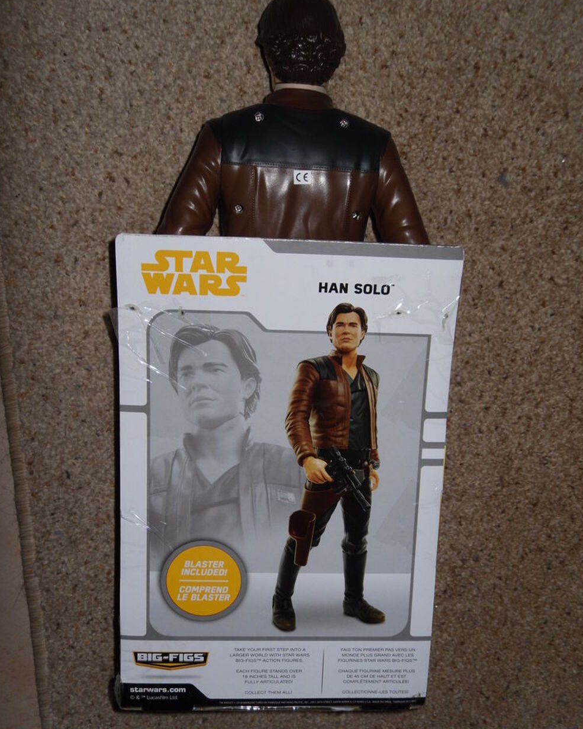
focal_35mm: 37
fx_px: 798
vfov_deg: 49.1
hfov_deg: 40.1
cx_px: 291
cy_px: 379
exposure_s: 1/45
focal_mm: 6.3
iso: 80
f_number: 3.5
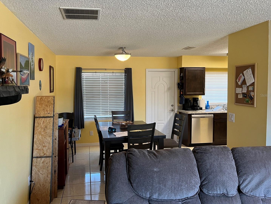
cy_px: 95
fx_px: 227
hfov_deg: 61.6
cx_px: 127
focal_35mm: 29
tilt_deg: -2.1
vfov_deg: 48.2
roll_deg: +1.1
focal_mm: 5.1
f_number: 1.6
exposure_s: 1/60
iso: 100
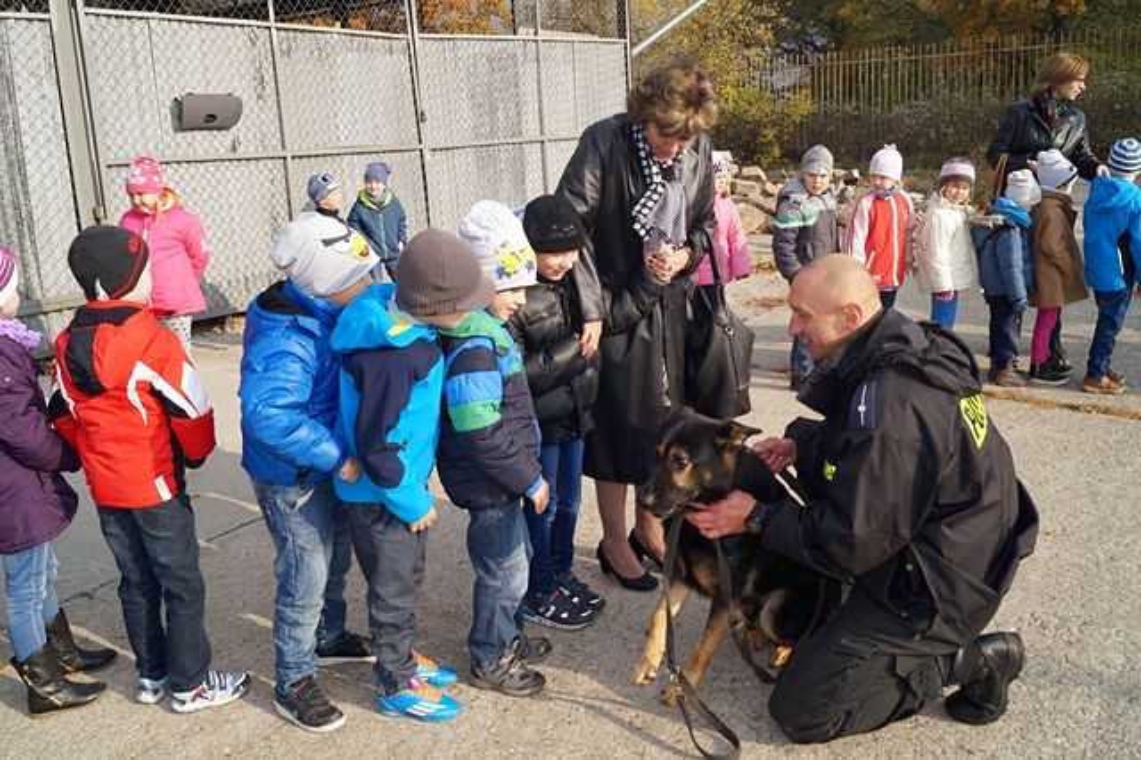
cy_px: 380
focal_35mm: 30
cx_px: 570
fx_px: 950
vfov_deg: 43.6
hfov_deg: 62.0
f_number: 7.1
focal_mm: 20
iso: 100
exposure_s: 1/160
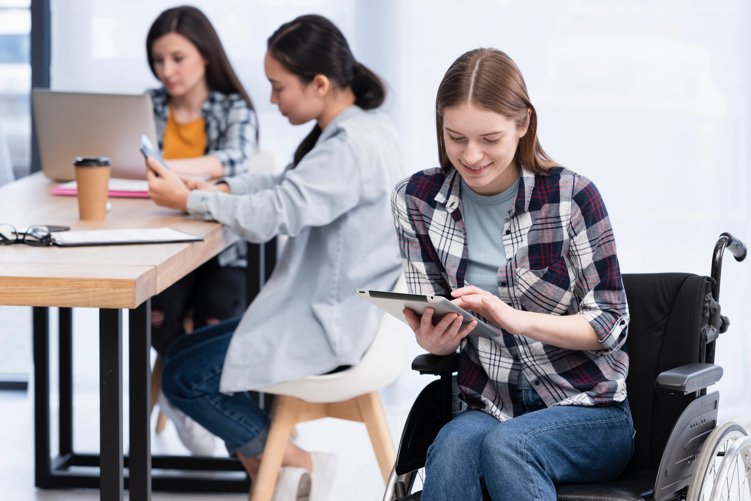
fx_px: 2817
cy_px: 250
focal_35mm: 135
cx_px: 376
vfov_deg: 10.2
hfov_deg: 15.2
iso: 200
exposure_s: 1/160
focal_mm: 135
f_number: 4.5
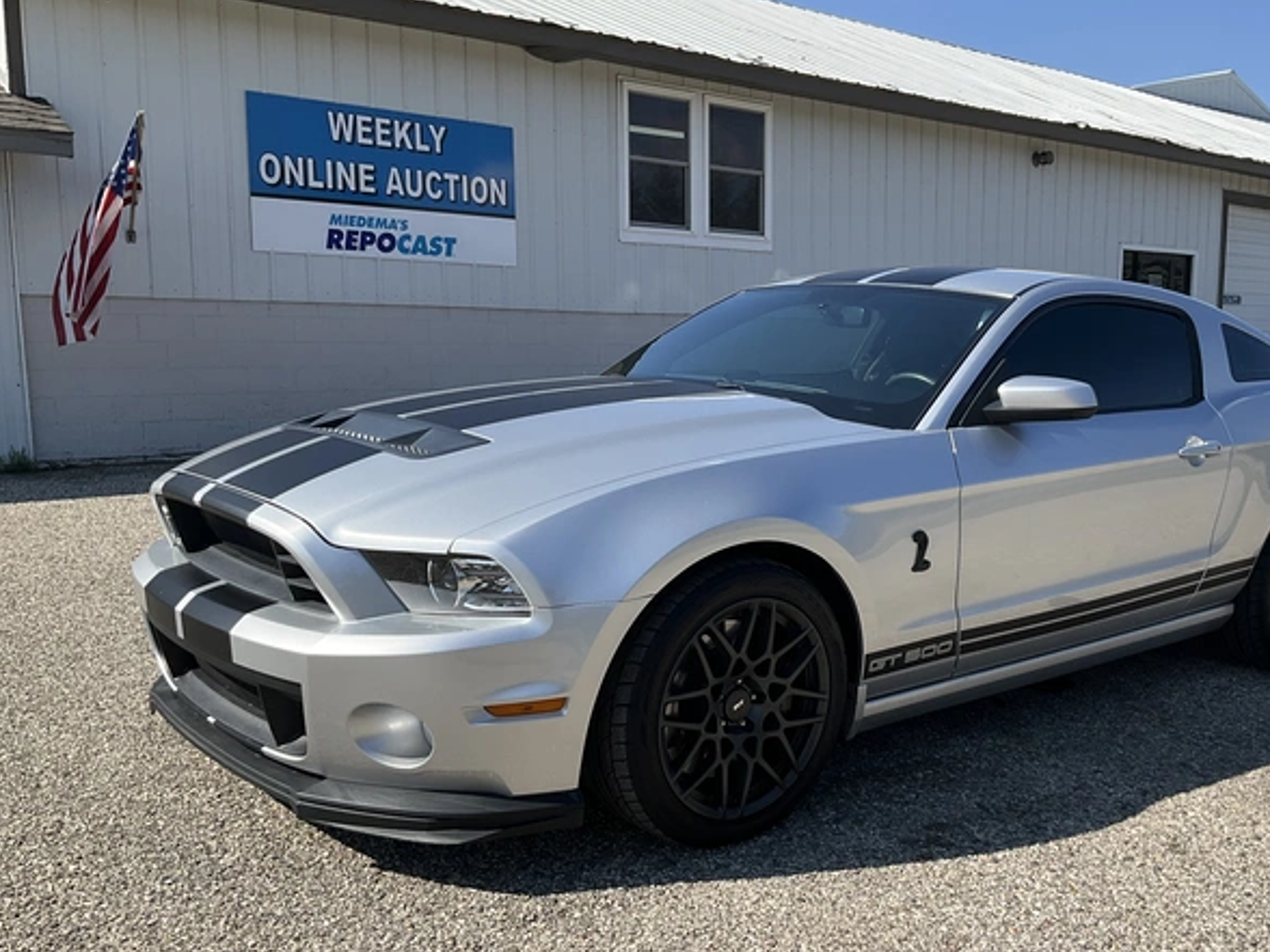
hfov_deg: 49.8
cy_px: 547
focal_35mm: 37
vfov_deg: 38.6
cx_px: 760
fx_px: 1357
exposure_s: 1/1534
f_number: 1.8
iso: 25
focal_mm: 3
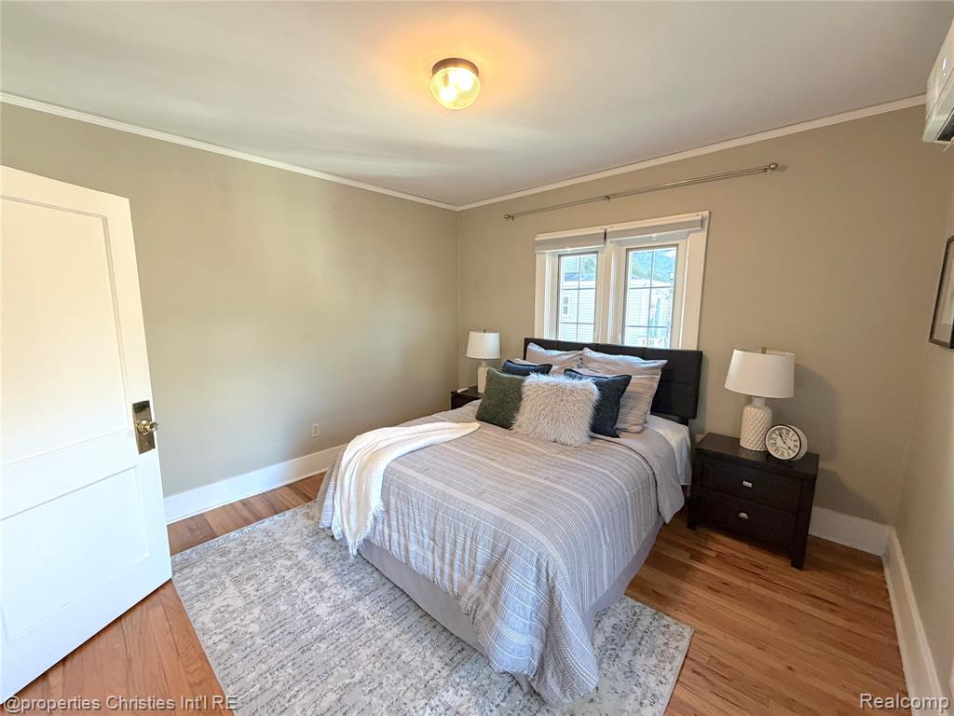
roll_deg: +0.1
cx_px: 477
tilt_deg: -8.0
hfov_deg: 102.1
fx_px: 386
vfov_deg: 85.7
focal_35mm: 14
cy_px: 358
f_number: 2.2
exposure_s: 1/60
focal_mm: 2.22
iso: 400
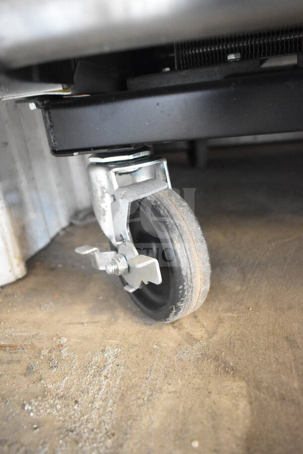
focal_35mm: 27
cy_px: 227
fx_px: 341
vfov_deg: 67.4
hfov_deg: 48.0
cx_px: 152
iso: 6400
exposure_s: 1/30
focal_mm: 18
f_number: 3.5
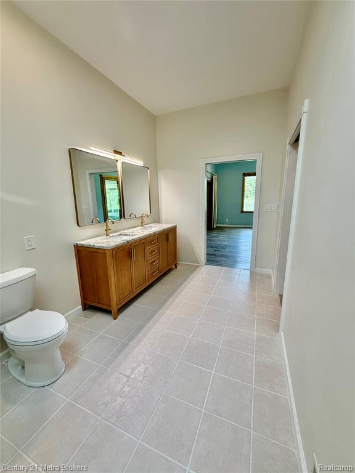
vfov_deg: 102.1
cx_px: 178
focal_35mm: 14
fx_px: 191
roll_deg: +2.3
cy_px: 236
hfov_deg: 85.7
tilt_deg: -12.3
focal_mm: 2.22
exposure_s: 1/120
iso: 125
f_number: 2.2
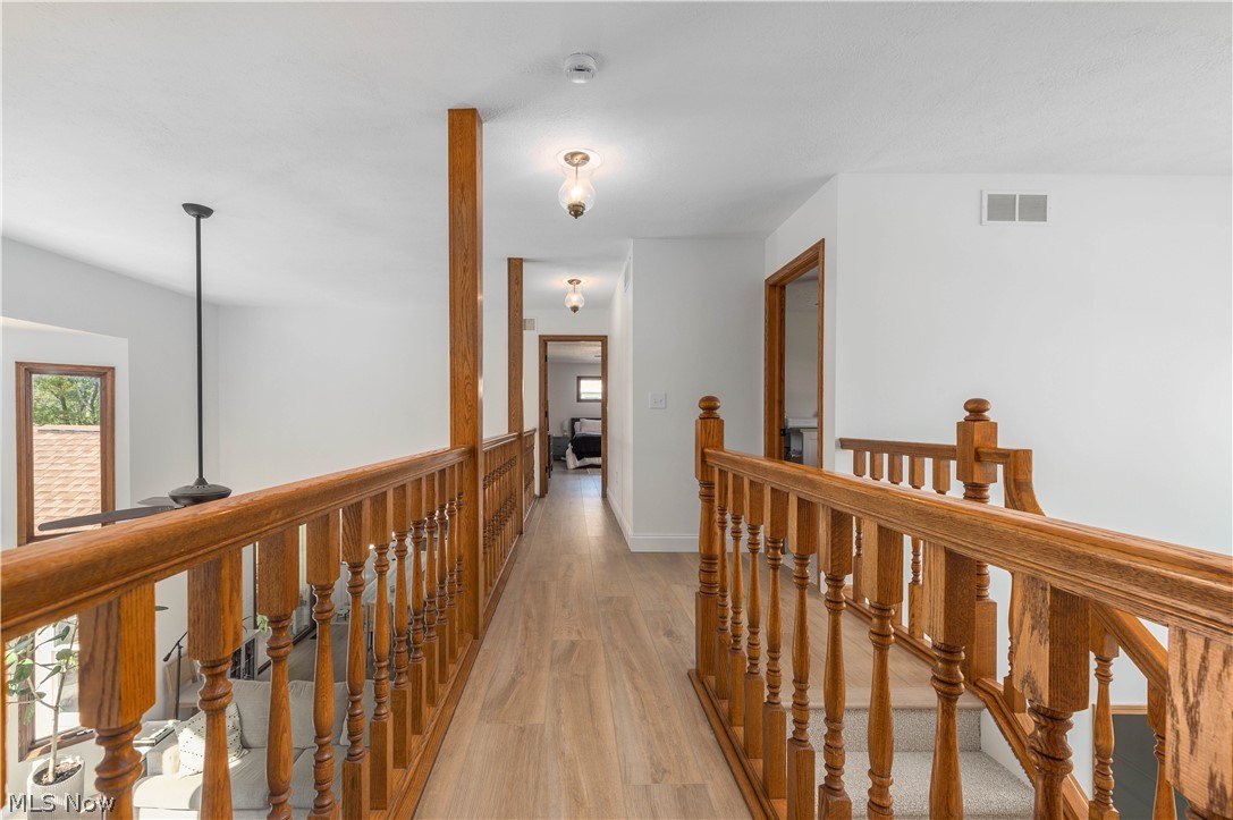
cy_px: 410
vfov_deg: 81.1
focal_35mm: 14
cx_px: 616
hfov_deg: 104.3
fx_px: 479
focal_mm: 14
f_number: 9
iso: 100
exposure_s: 1/60
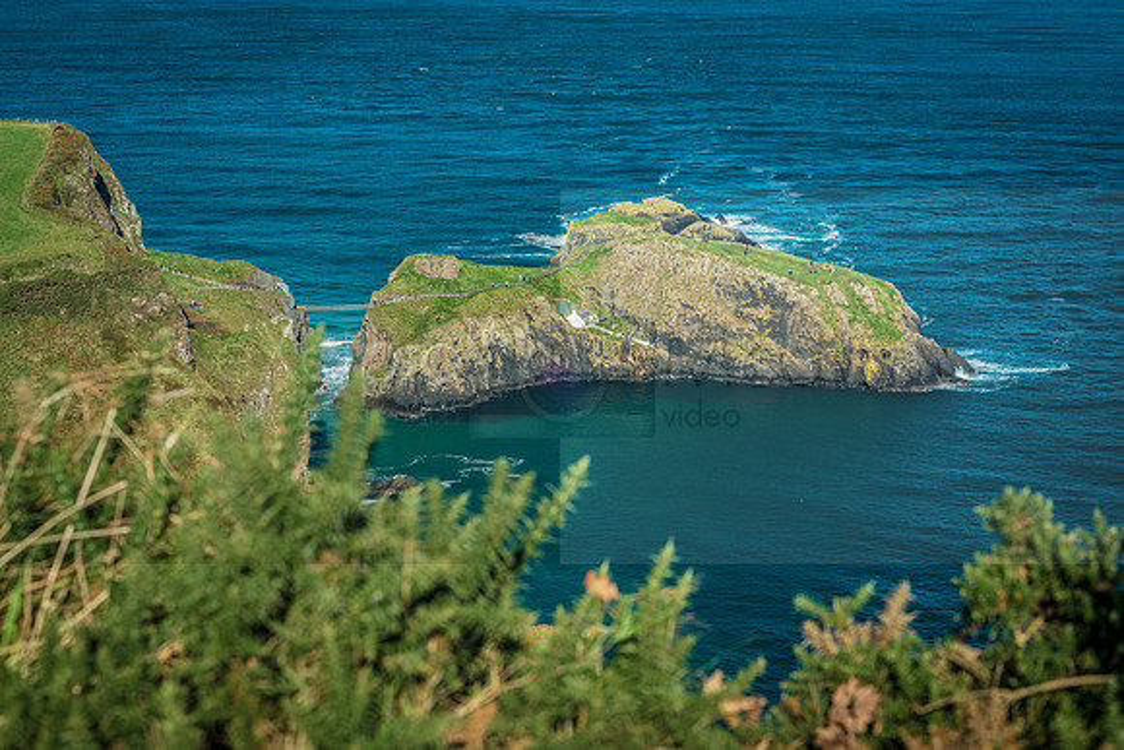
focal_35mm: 80
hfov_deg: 25.4
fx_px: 2498
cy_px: 375
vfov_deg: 17.1
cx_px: 562
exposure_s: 1/50
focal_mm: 80
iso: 100
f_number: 9
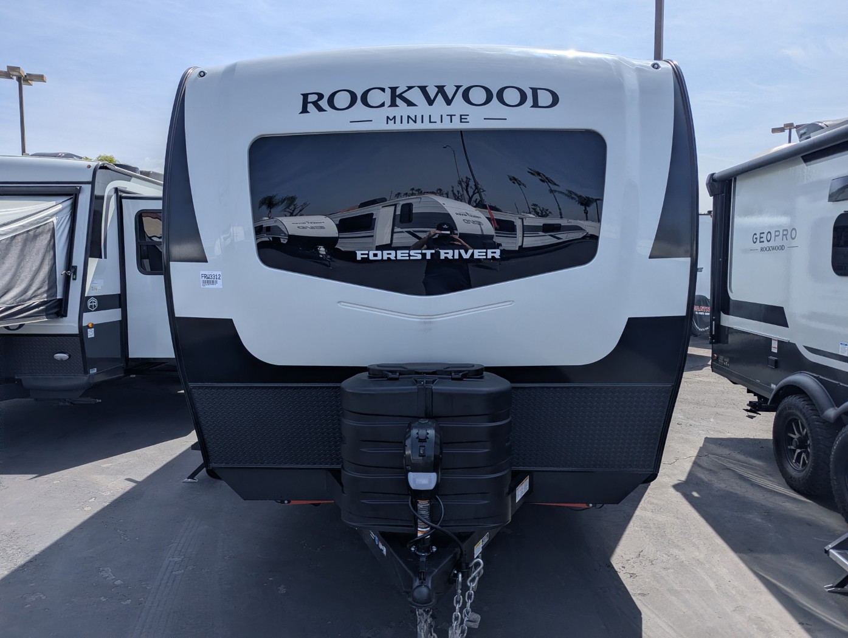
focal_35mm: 24
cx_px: 424
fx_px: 589
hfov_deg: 71.5
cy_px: 319
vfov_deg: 56.9
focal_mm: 6.81
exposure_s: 1/3333
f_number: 1.85
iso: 45
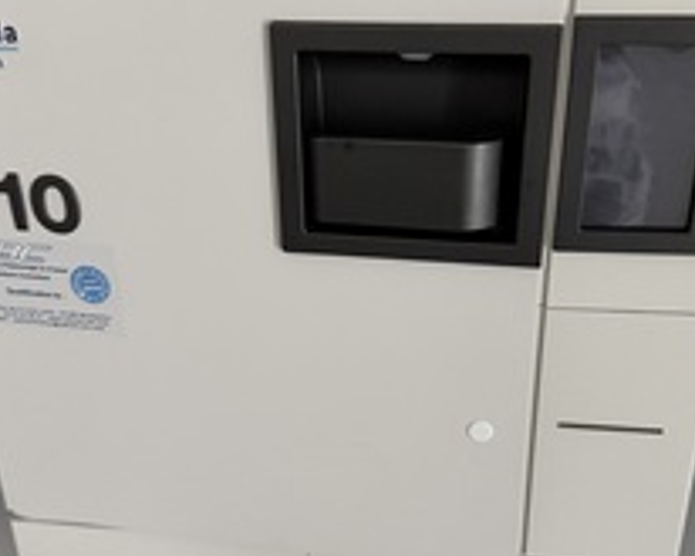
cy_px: 315
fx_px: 905
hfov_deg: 42.0
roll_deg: +0.4
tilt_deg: -27.3
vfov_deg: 34.1
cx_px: 351
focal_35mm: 44
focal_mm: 6.76
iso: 800
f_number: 1.78
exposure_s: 1/49
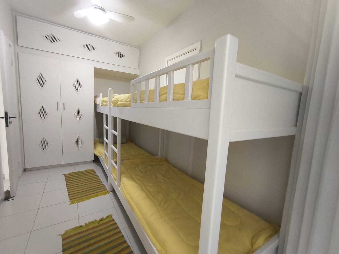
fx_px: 157
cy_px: 127
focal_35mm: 16
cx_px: 170
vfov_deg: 78.1
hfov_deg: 94.5
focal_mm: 1.65
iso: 320
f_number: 2.2
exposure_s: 1/30
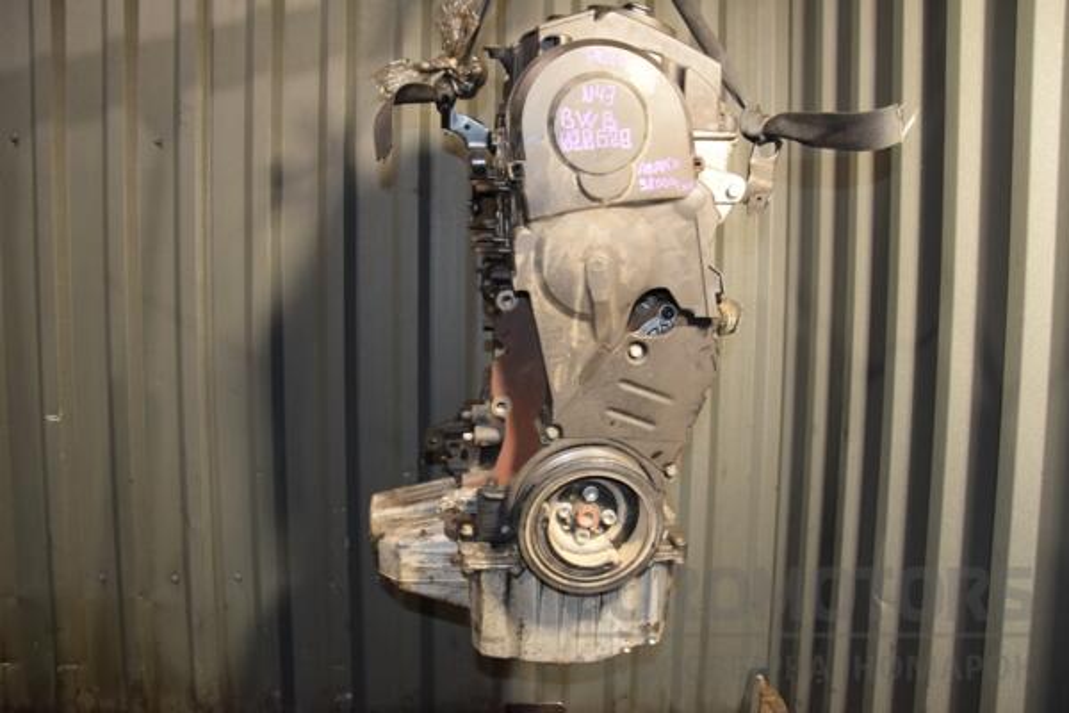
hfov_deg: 67.4
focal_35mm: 27
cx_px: 534
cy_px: 356
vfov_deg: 47.9
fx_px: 802
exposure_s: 1/80
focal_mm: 18
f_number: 5
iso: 800
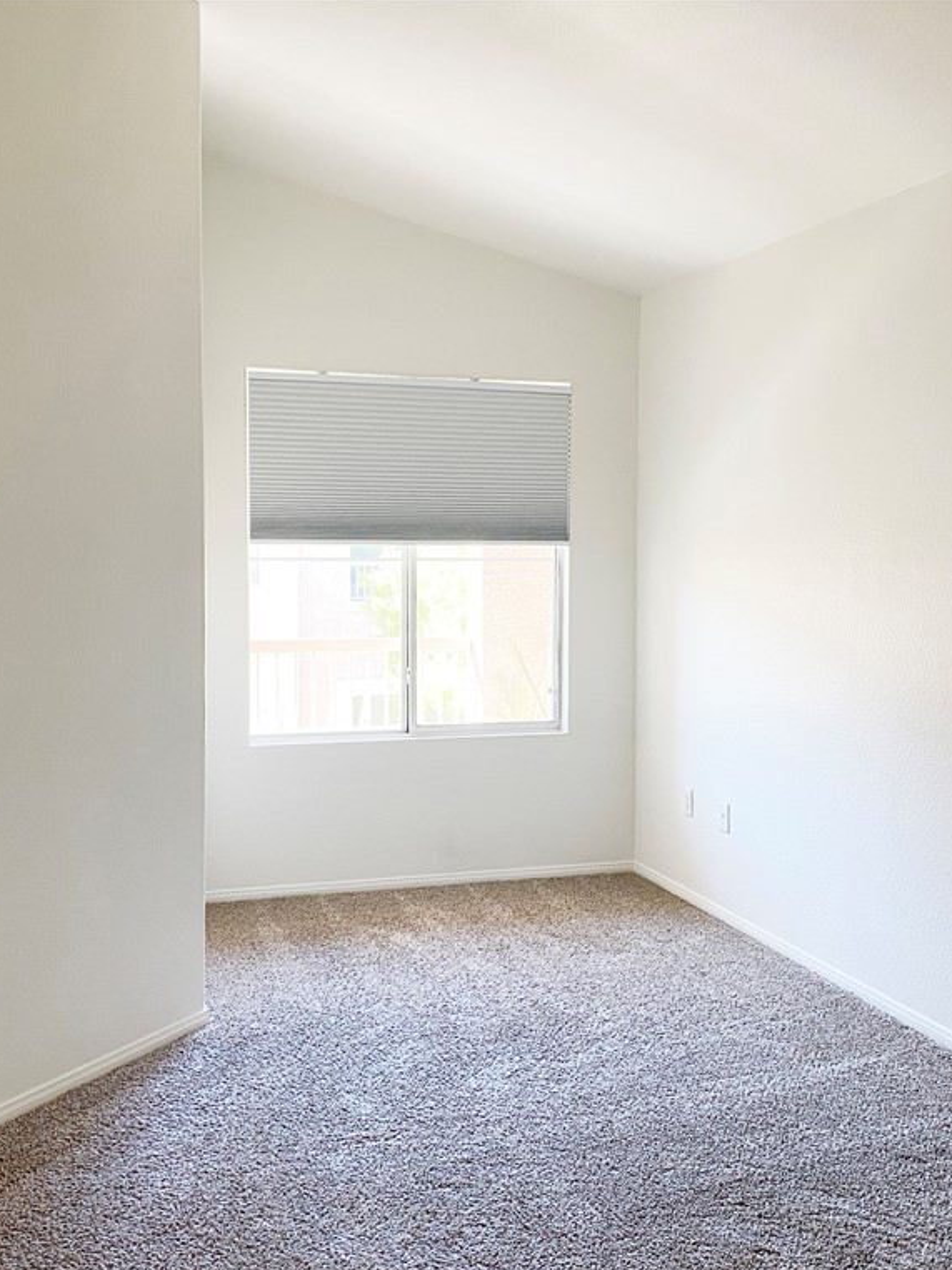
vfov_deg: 52.6
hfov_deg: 40.7
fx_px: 1283
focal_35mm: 35
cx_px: 430
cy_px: 638
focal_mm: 4.25
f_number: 1.8
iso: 100
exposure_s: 1/60
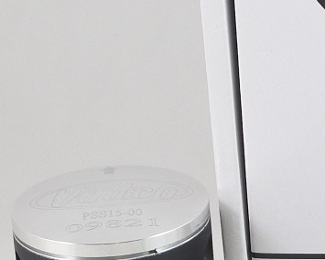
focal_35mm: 154
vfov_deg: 10.0
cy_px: 236
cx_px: 410
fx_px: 1481
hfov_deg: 12.2
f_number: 3.8
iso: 500
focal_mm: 12.6
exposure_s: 1/125
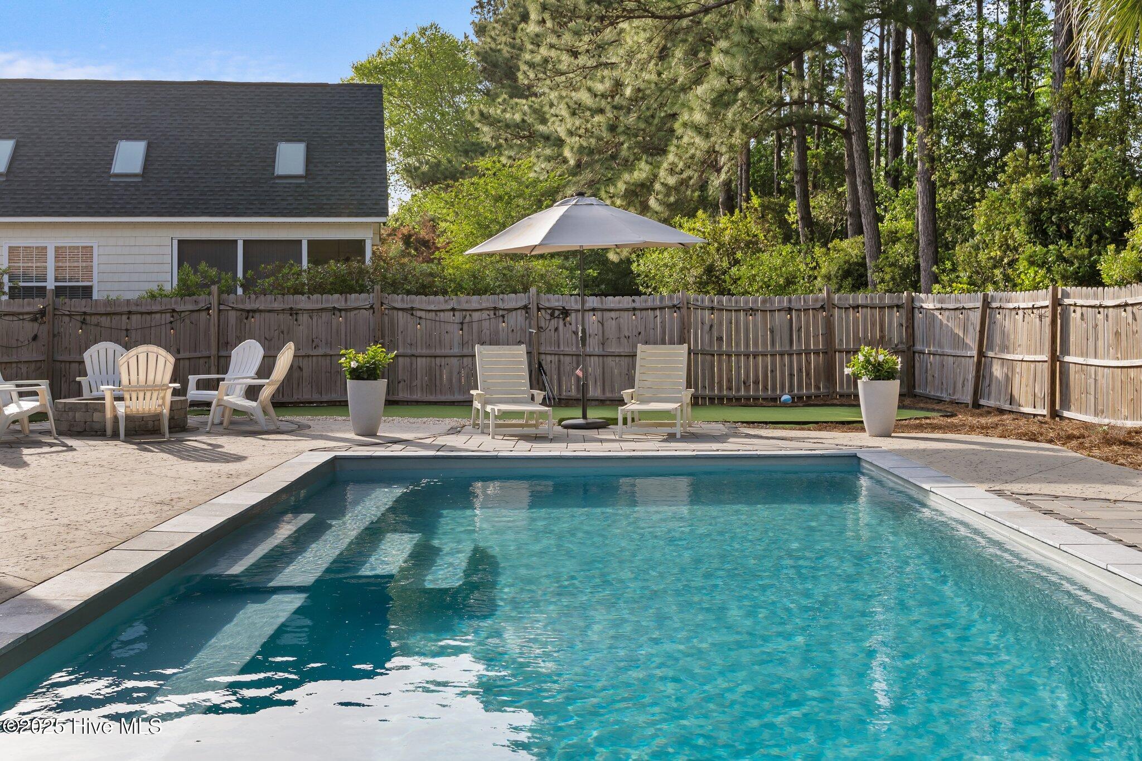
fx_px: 1332
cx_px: 571
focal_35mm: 42
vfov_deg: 31.9
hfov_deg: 46.4
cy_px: 380
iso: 200
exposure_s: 1/250
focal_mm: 28
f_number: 6.3
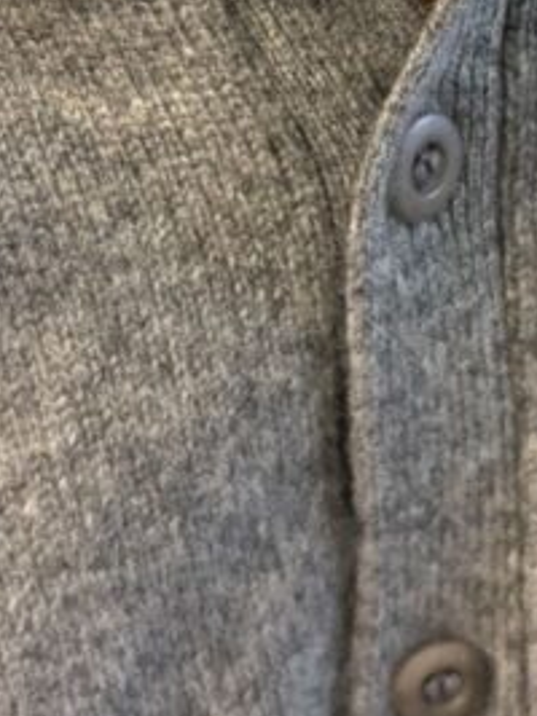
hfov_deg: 18.8
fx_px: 1615
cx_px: 368
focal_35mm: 78
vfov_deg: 23.9
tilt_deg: -4.8
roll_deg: -0.5
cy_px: -13
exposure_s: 1/50
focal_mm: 5.96
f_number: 1.6
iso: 250
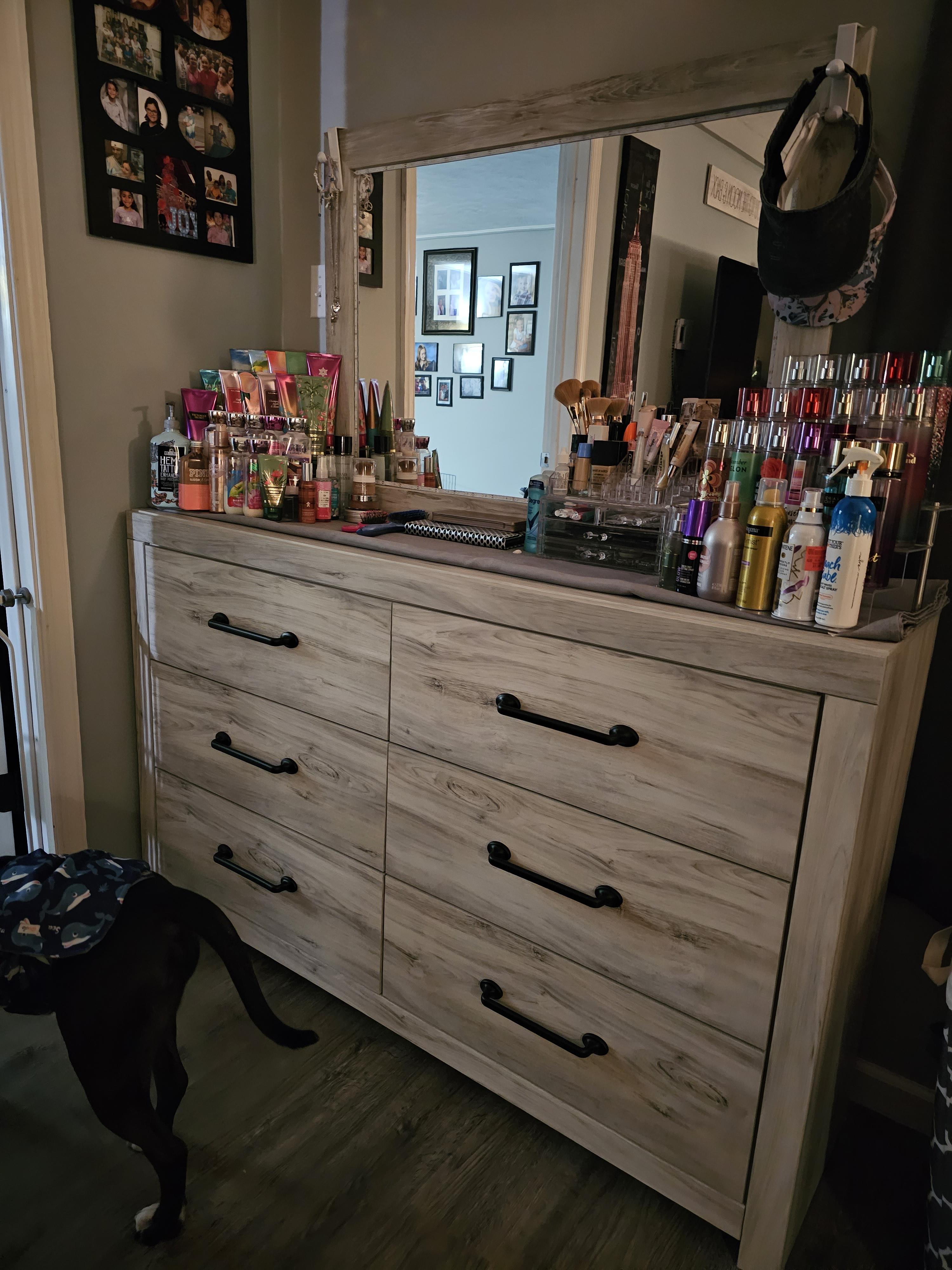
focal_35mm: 23
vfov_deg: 73.9
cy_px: 635
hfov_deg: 58.9
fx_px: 843
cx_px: 476
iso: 1600
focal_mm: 6.3
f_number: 1.7
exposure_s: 1/20
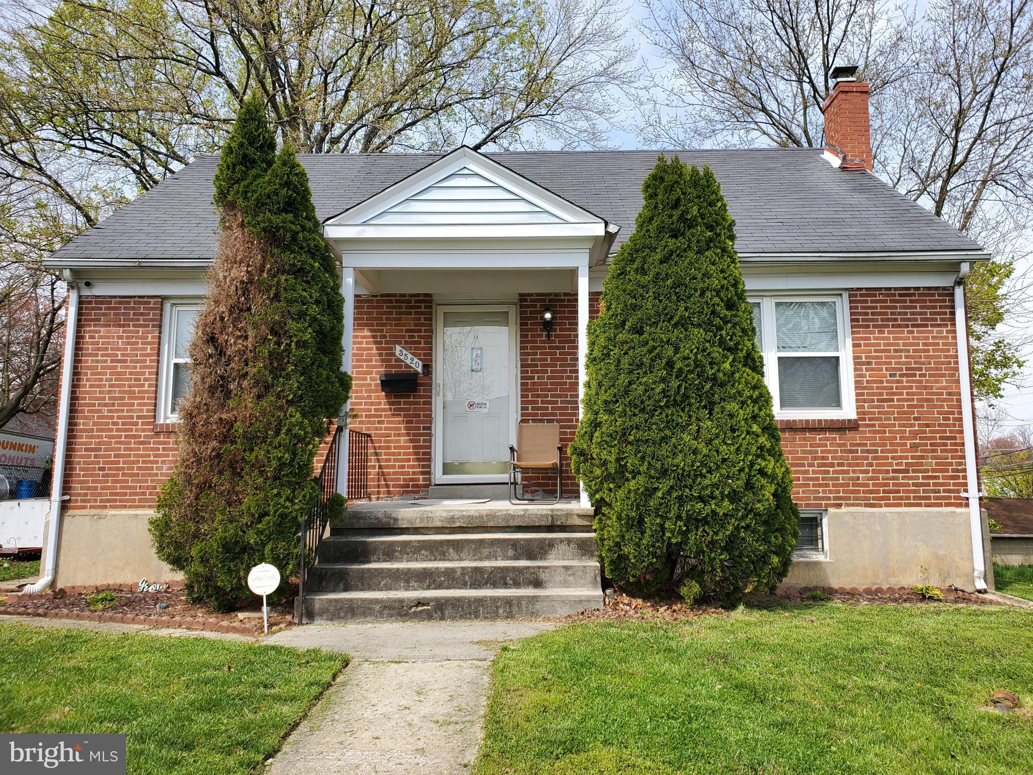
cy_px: 388
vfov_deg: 53.1
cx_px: 516
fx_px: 776
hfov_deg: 67.3
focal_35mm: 26
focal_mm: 4.3
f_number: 2.4
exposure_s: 1/934
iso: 50
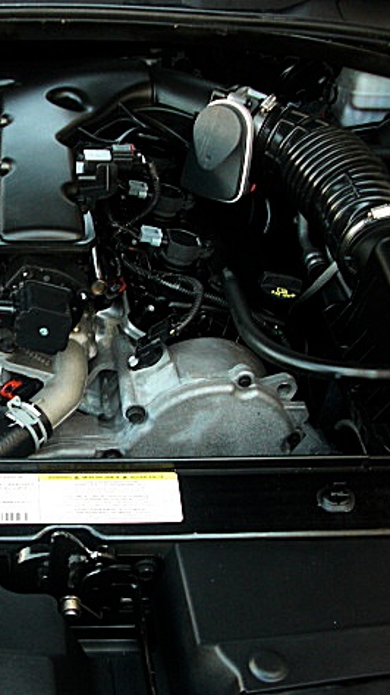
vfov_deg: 39.2
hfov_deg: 21.7
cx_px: -7
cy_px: 350
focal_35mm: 53
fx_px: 976
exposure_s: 1/100
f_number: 2.8
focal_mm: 6.3
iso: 200
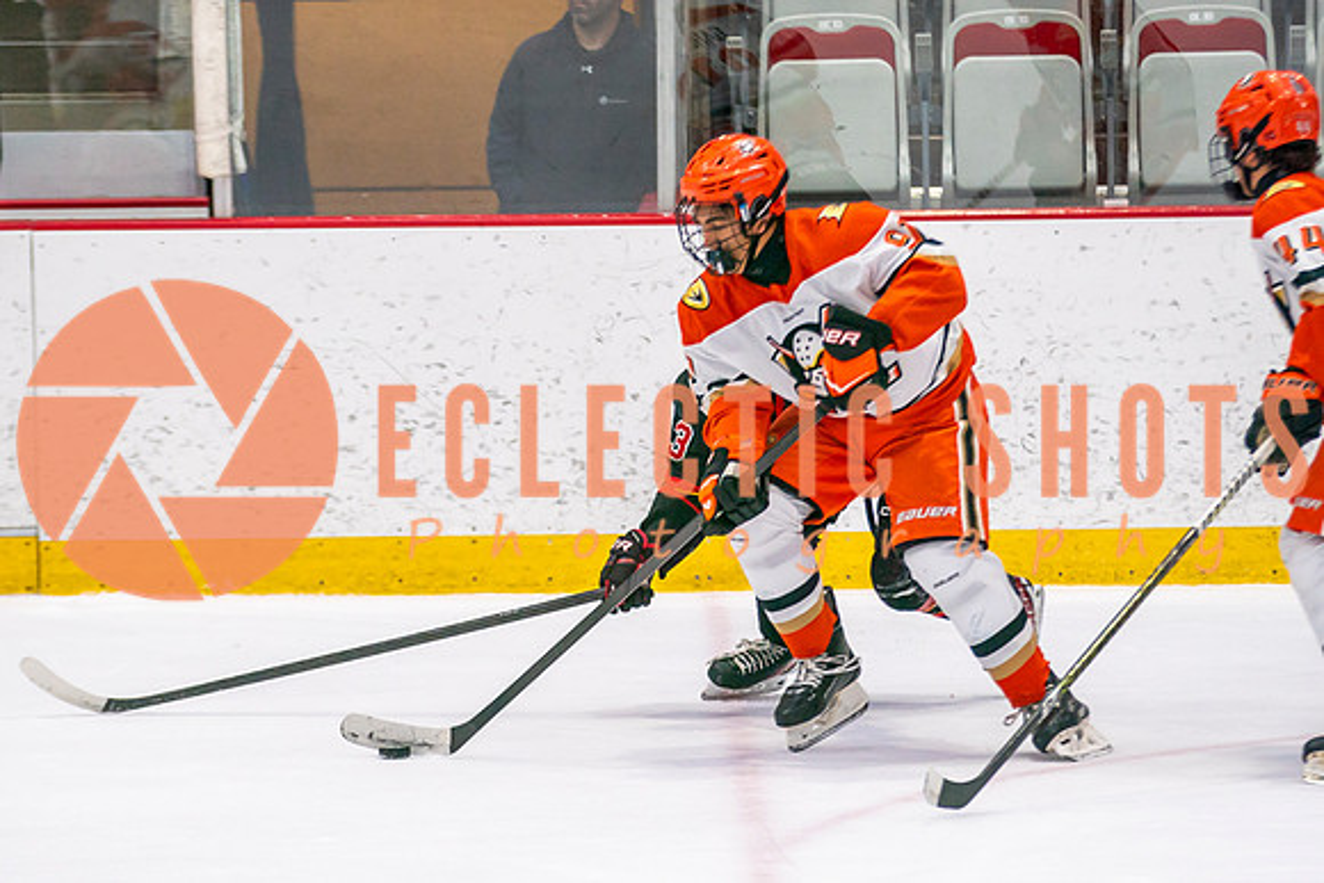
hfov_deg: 7.1
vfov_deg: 4.8
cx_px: 608
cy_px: 631
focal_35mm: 289
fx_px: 10625
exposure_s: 1/640
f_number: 2.8
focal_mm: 155
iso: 640
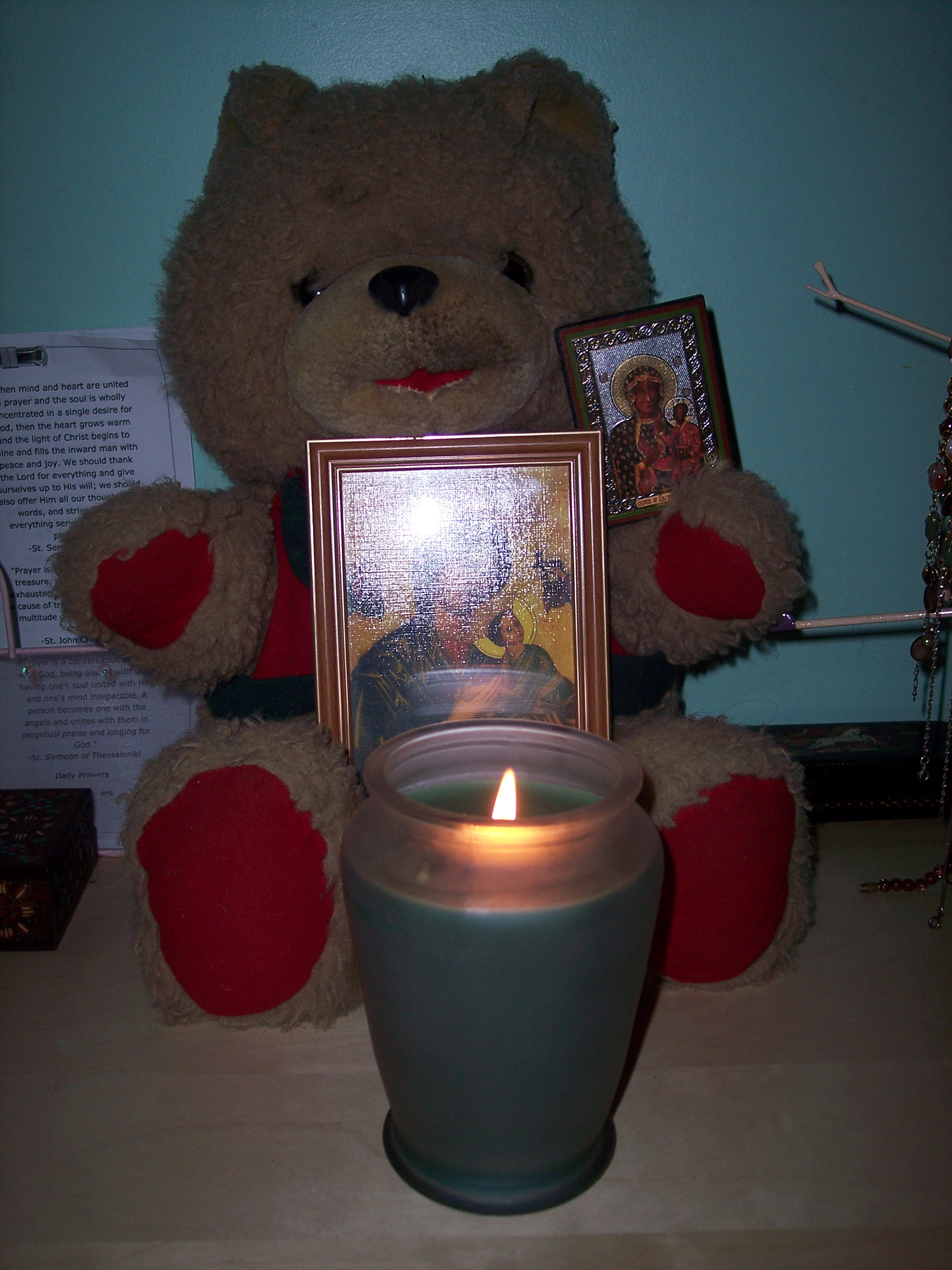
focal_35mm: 39
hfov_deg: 36.8
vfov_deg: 47.9
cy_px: 635
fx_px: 1430
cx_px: 476
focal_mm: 8
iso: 100
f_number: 2.8
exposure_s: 1/60
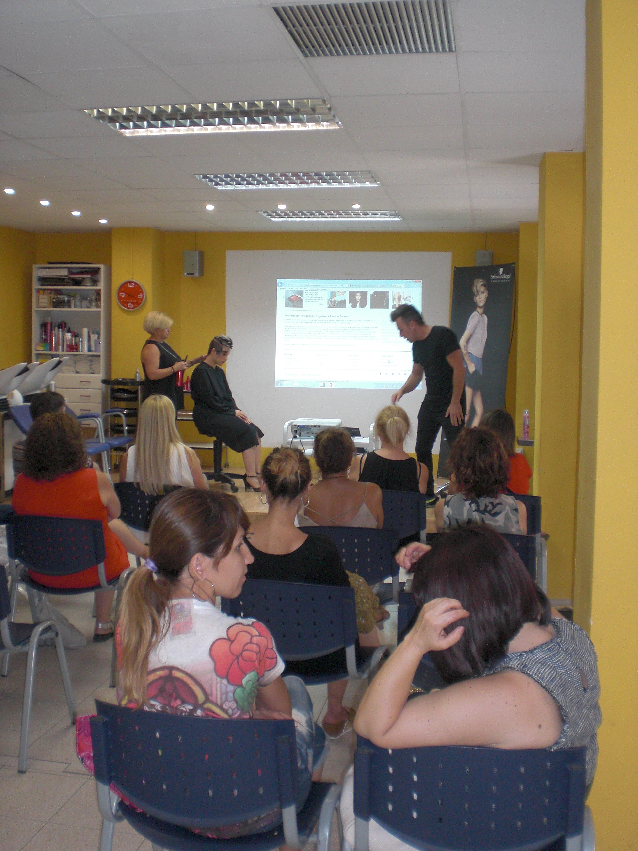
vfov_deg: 49.0
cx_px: 319
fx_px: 934
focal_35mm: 38
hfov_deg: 37.7
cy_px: 426
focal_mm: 6.3
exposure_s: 1/60
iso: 200
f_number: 3.1
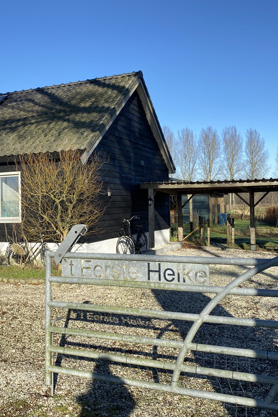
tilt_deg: +0.3
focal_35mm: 37
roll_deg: +0.9
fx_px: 429
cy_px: 208
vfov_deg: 51.9
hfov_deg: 35.8
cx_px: 115
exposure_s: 1/2222
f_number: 1.8
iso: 32
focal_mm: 4.25
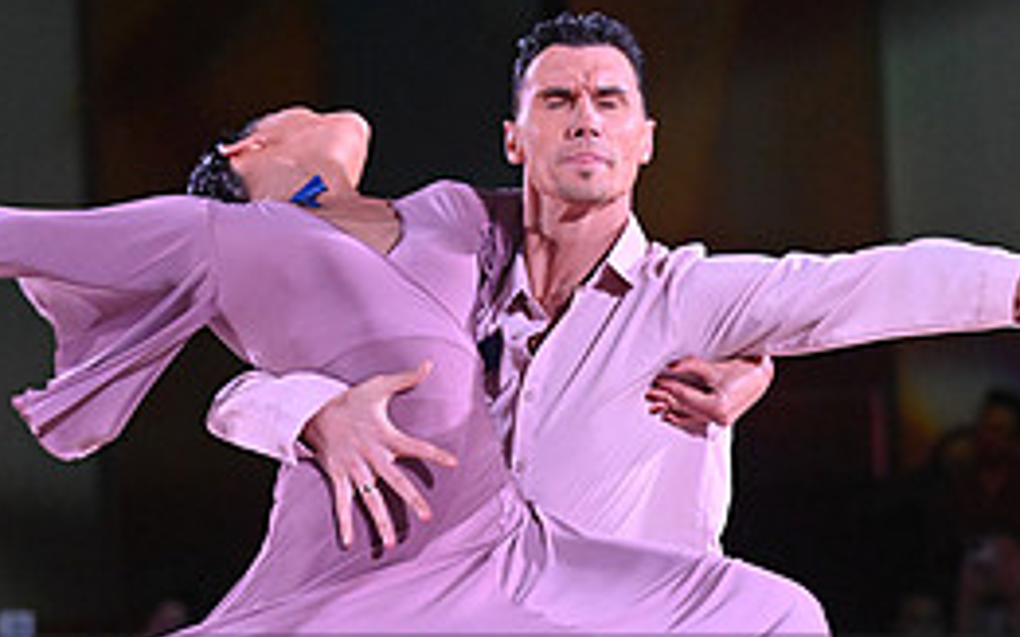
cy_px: 766
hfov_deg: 5.8
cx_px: 483
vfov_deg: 3.6
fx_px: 10061
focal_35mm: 362
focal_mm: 160
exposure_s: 1/400
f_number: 5.6
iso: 5000
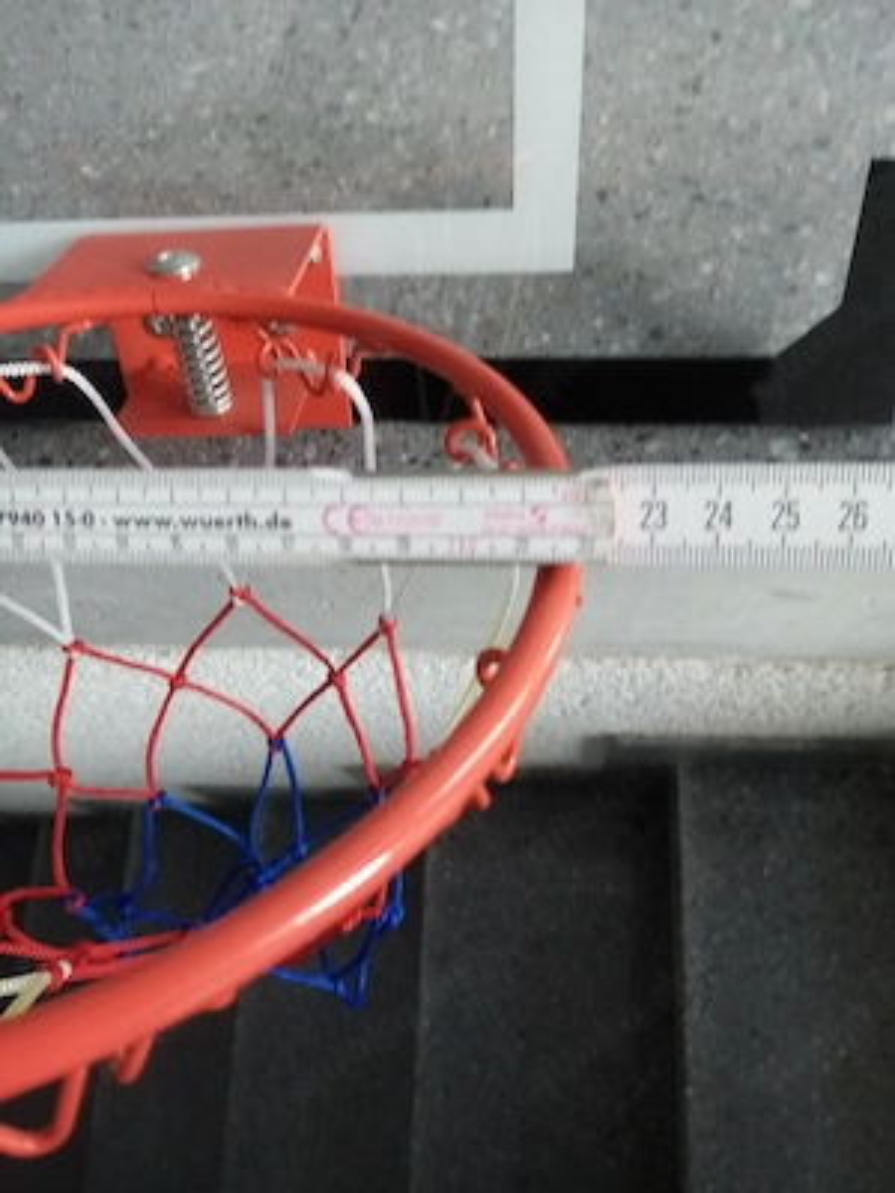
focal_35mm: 26
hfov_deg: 53.1
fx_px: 896
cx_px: 448
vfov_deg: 67.3
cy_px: 596
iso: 155
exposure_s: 1/33.4
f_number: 1.8
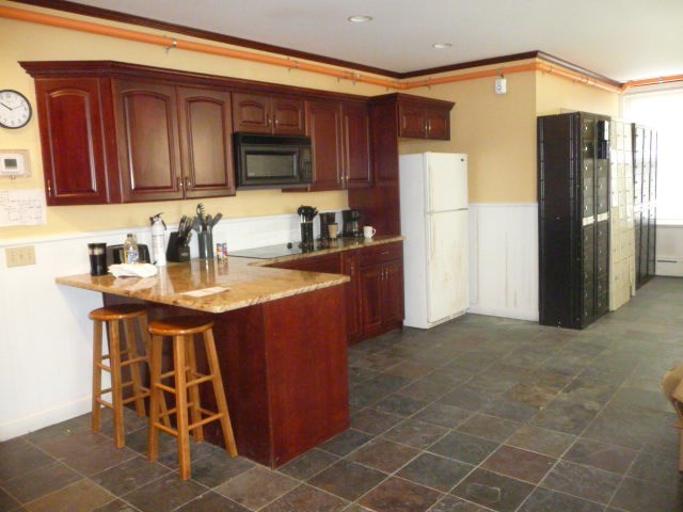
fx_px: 552
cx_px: 342
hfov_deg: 63.4
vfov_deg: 49.7
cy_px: 256
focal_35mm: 28
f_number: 3.3
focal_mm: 4.7
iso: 800
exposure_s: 1/30
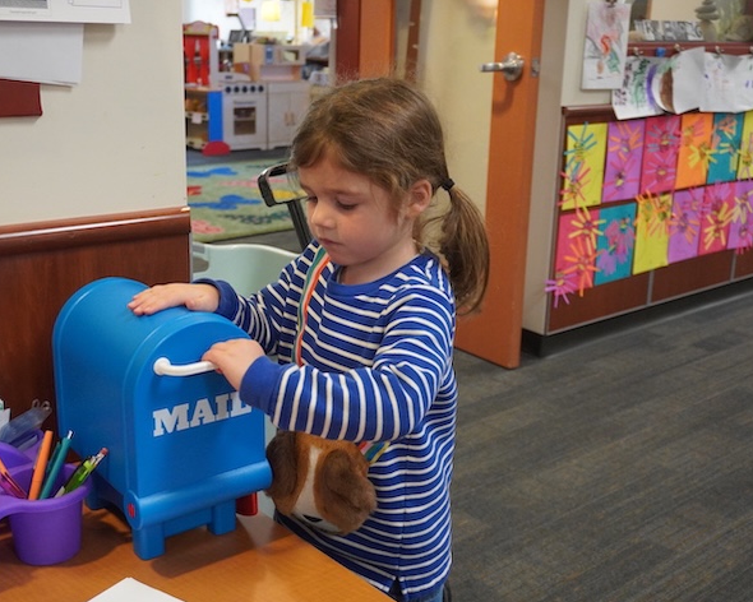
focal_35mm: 43
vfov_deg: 35.2
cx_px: 345
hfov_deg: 43.3
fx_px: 949
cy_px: 302
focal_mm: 25
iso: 3200
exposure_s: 1/160
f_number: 4.5
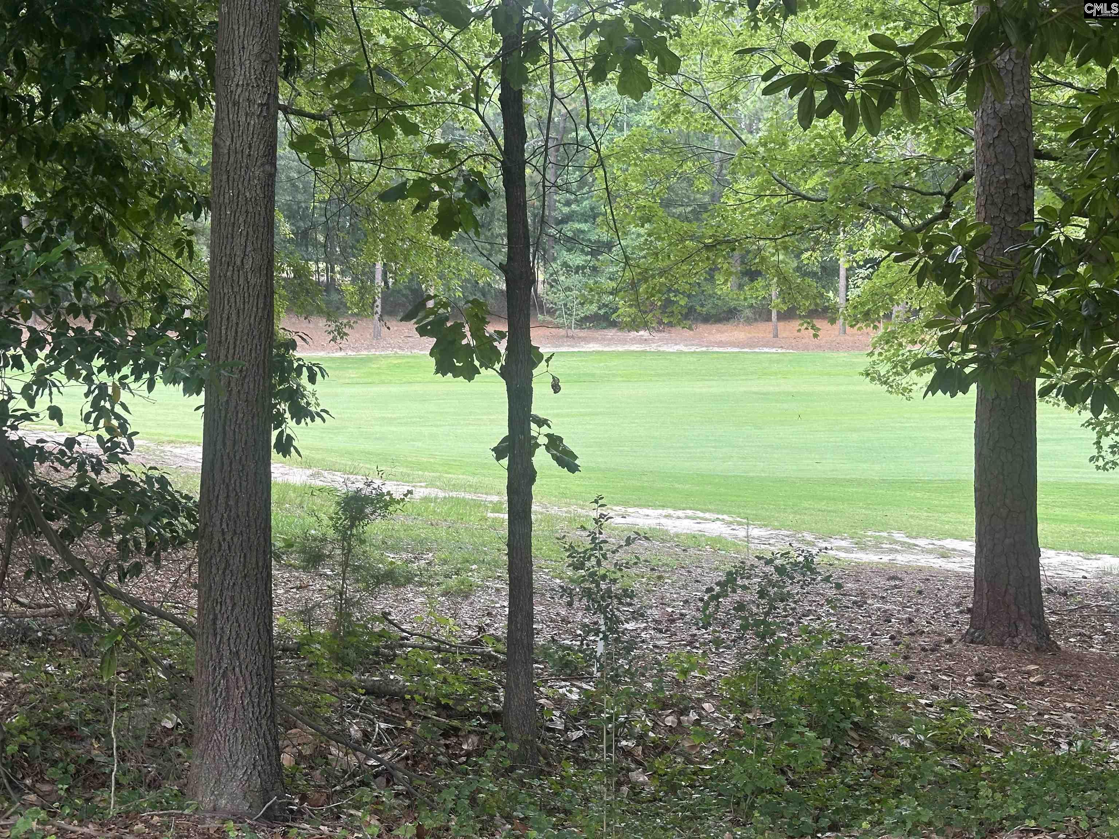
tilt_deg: -3.0
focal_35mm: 48
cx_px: 560
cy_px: 420
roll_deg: -0.7
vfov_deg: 30.3
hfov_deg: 39.7
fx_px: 1552
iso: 64
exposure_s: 1/184
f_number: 1.78
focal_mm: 6.86
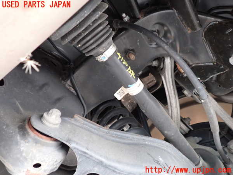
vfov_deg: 54.9
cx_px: 116
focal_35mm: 25
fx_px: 168
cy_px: 88
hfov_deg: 69.4
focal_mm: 4.5
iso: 640
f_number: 2
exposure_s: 1/30
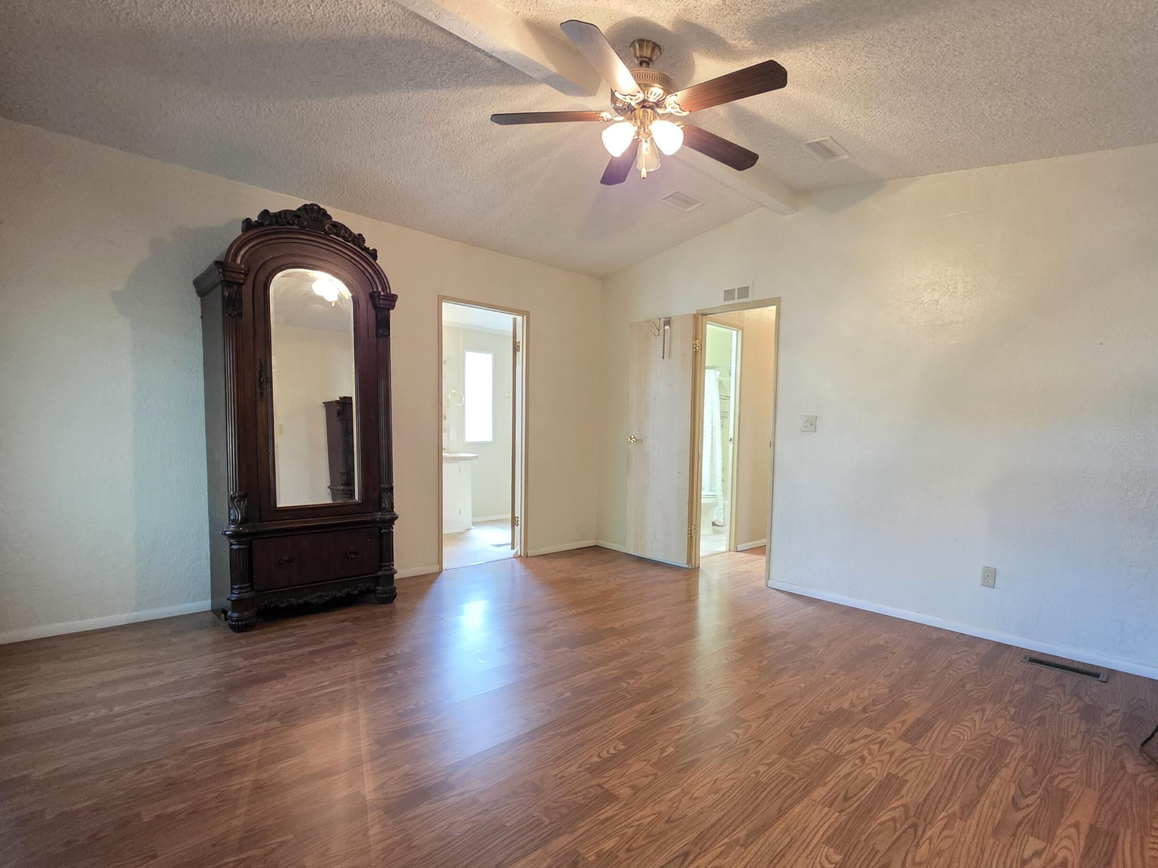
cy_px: 472
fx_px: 535
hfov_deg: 93.6
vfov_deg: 77.9
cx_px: 676
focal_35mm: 16
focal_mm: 2.2
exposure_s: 1/60
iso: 1000
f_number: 1.9
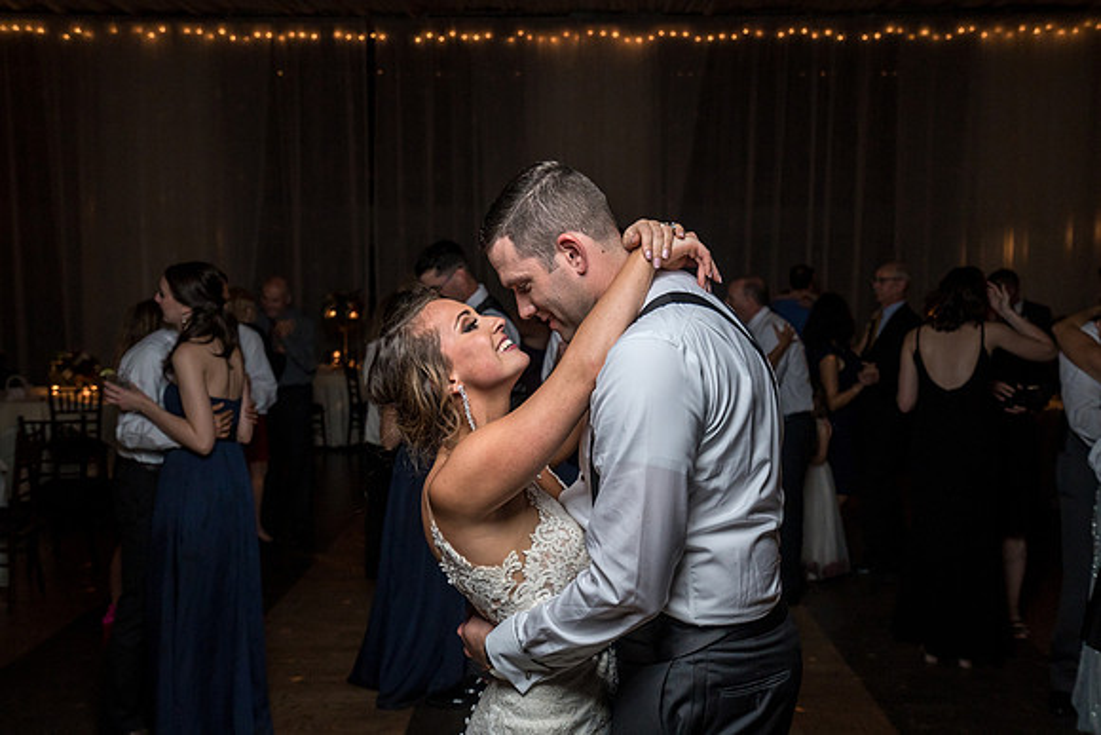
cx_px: 548
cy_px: 384
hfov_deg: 50.1
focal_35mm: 39
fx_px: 1179
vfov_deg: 34.6
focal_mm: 35
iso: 2000
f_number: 4
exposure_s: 1/200
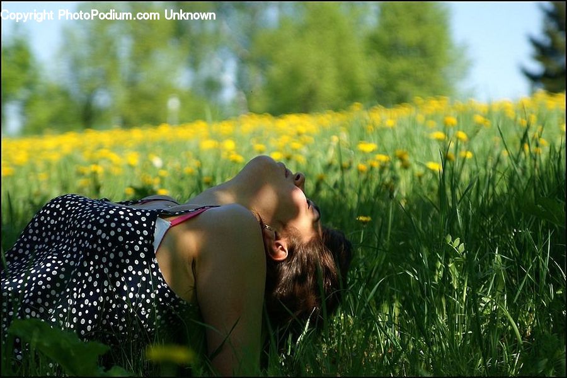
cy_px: 189
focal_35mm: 112
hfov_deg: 18.2
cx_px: 284
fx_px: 1772
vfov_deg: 12.2
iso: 100
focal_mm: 75
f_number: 2.8
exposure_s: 1/1000
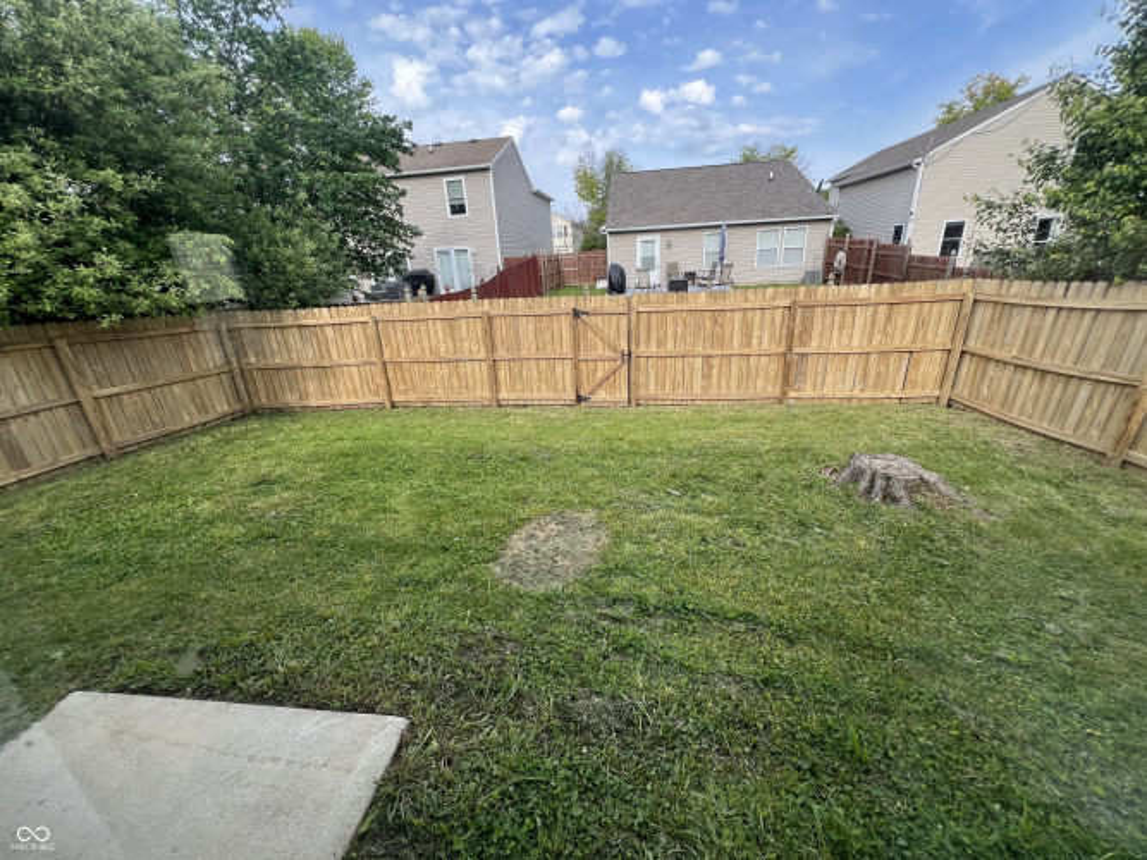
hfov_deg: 106.2
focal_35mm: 13
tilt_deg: -21.8
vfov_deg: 89.9
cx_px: 574
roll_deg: +3.5
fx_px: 431
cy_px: 430
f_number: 1.8
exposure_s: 1/419
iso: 32
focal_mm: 1.57
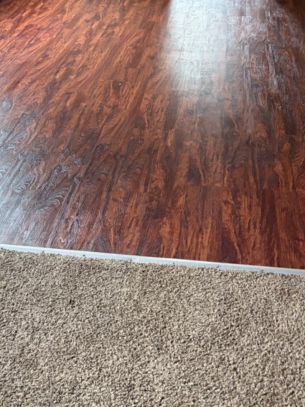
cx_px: 158
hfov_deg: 30.9
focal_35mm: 47
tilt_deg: -23.2
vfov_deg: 38.2
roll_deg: +0.0
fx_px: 552
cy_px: 57
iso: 320
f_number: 1.6
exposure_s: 1/60
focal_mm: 5.96
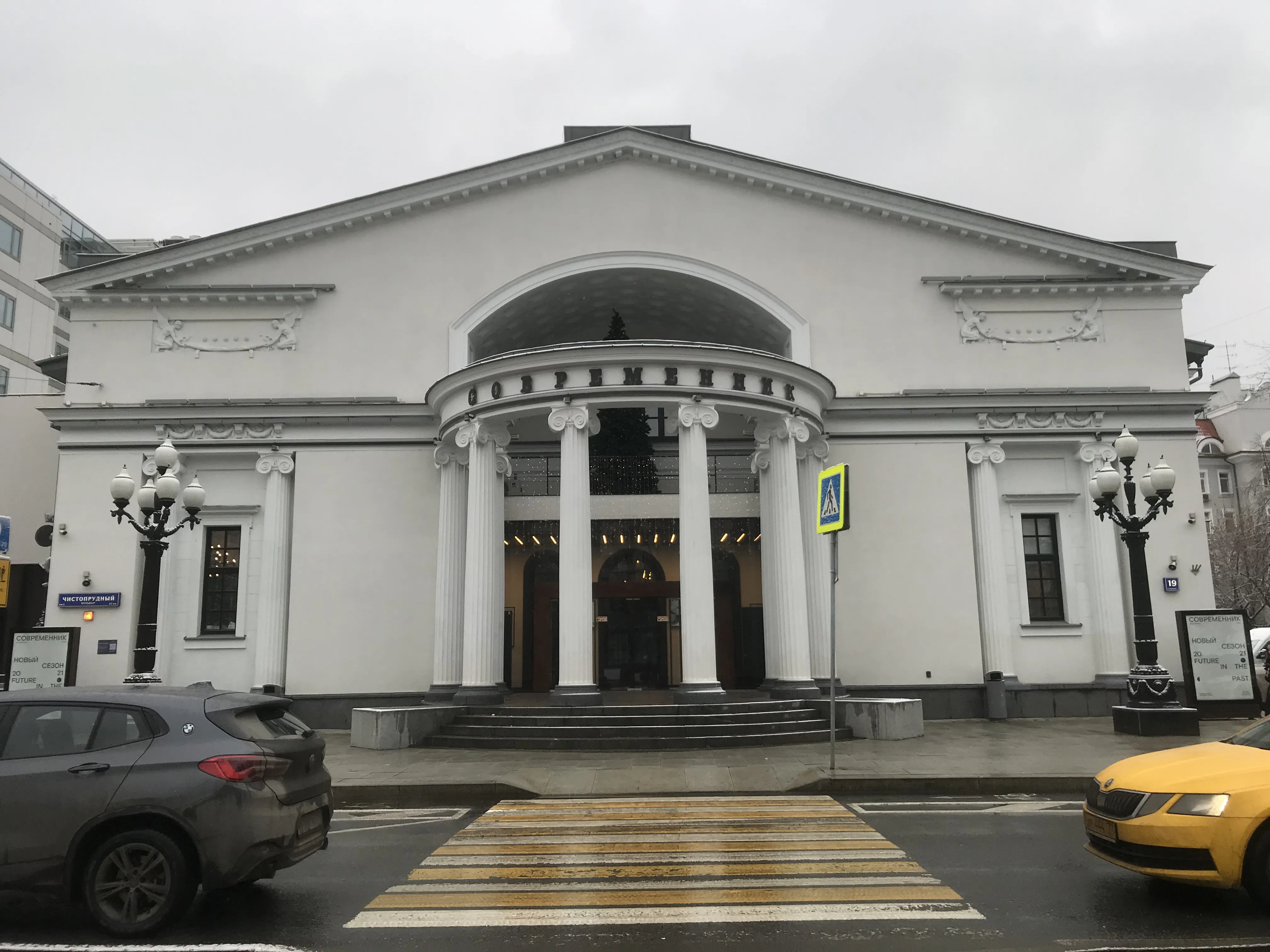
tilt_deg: +9.6
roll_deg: -0.3
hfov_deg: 63.4
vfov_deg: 49.7
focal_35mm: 28
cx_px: 635
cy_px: 476
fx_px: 1027
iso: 20
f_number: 1.8
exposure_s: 1/296
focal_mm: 3.99
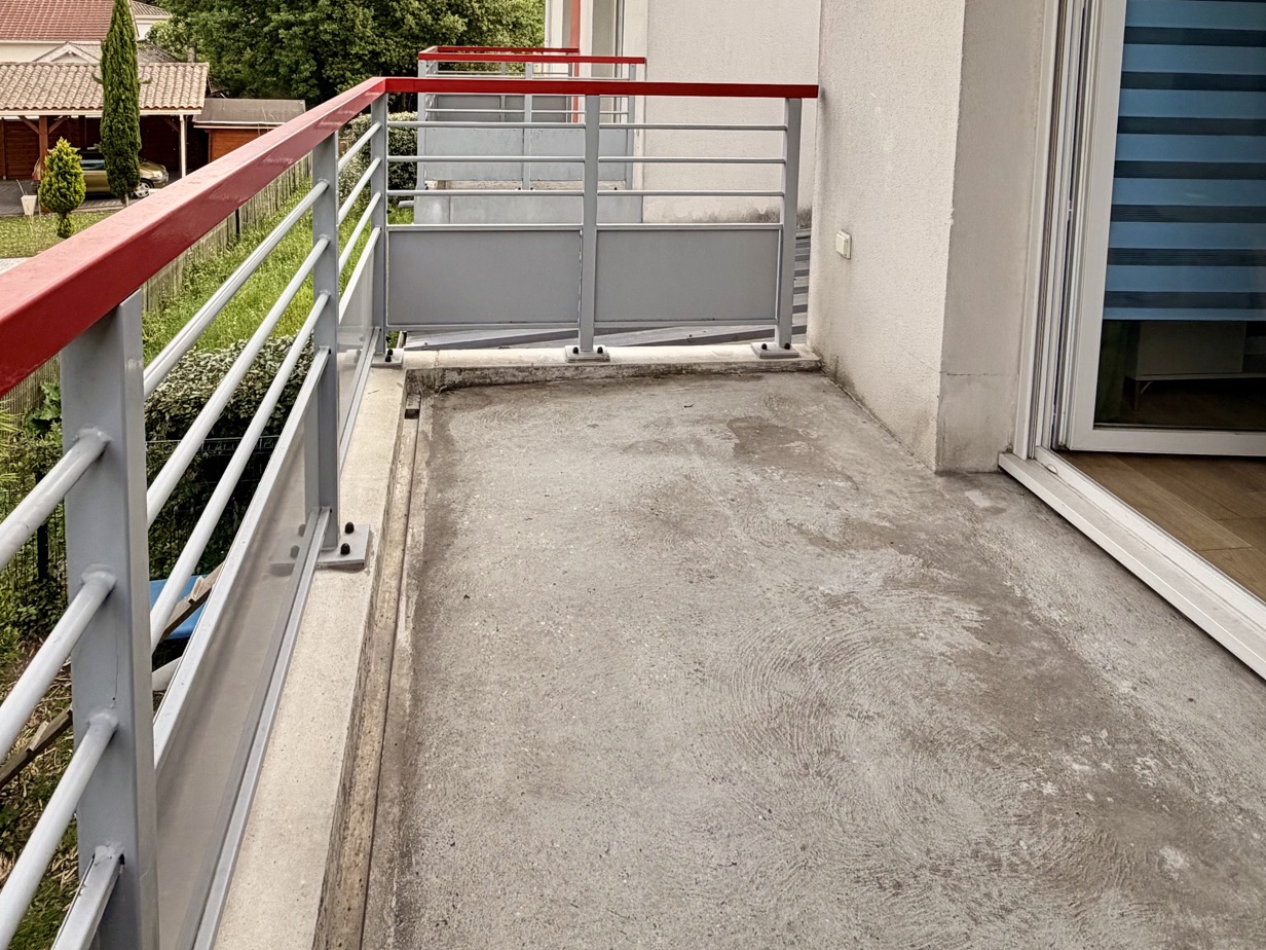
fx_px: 914
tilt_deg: -6.3
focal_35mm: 25
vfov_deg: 49.6
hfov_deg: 69.2
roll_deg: -0.8
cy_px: 115
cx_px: 571
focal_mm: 2.22
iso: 40
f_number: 2.2
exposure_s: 1/770
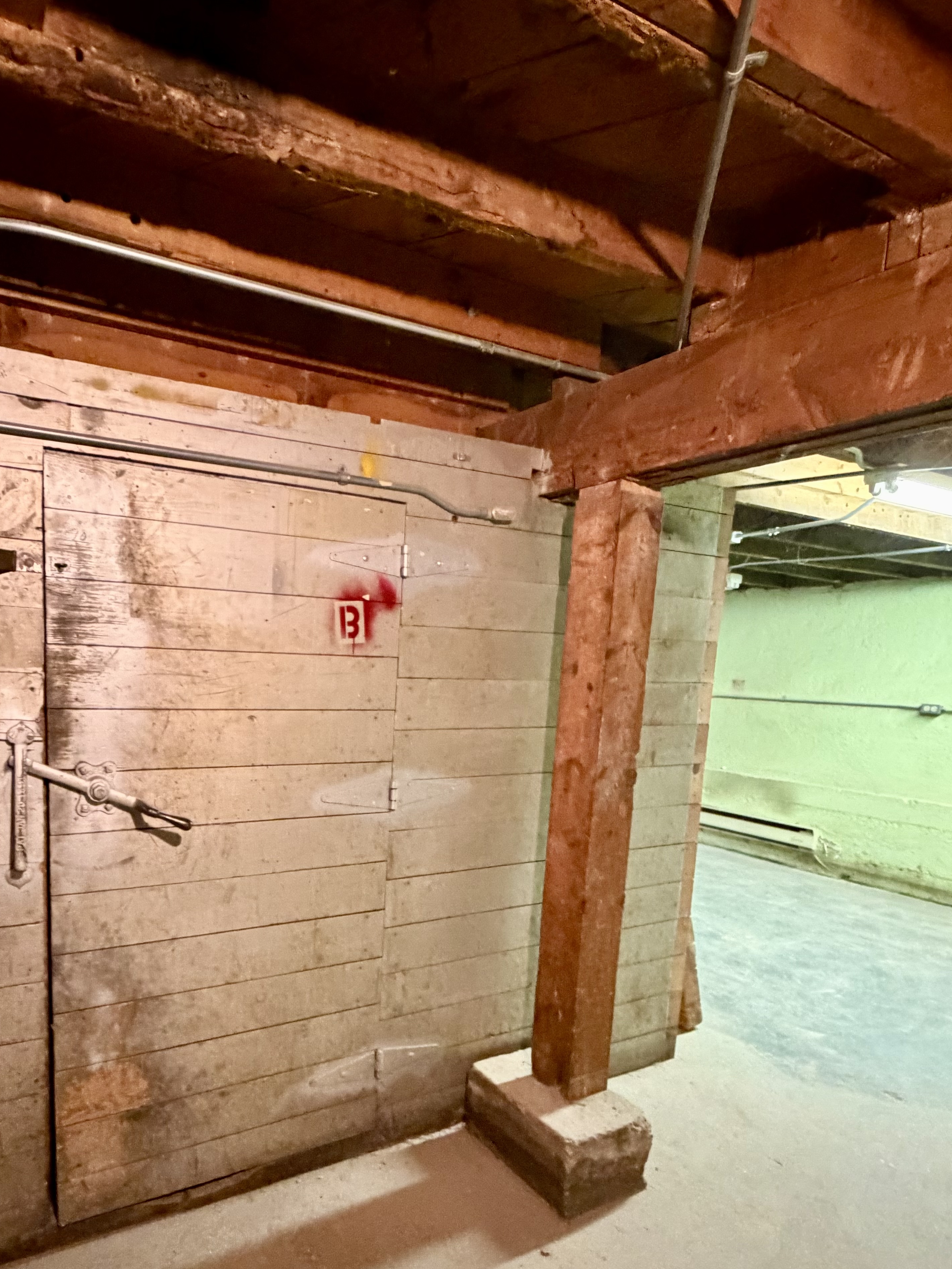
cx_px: 331
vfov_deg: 77.9
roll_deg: -2.4
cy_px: 771
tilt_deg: -9.0
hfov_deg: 62.2
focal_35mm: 21
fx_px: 770
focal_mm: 2.22
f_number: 2.2
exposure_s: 1/40
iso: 1000
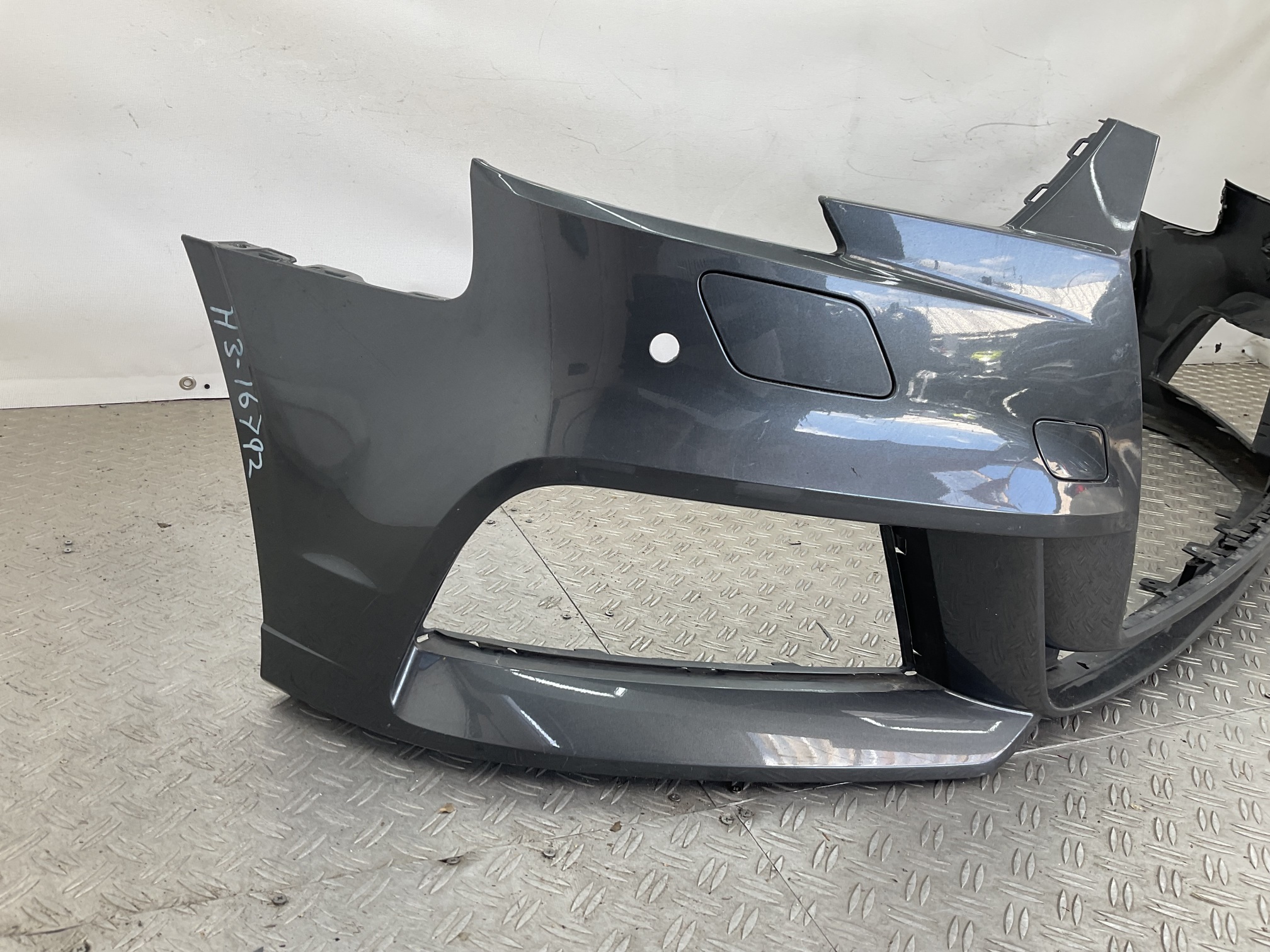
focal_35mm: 29
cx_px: 635
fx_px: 1064
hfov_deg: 61.7
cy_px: 476
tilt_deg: -18.7
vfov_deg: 48.2
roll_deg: -6.3
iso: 16
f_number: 1.8
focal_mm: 3
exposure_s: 1/101
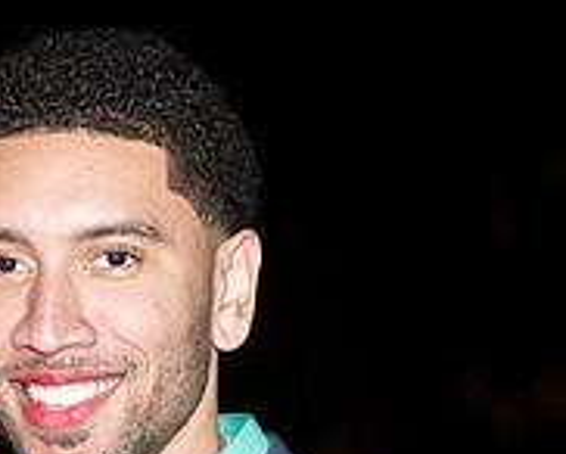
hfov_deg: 9.8
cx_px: 149
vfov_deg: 7.8
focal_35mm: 197
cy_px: 501
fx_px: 3304
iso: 3200
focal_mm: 66
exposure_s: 1/100
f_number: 3.2
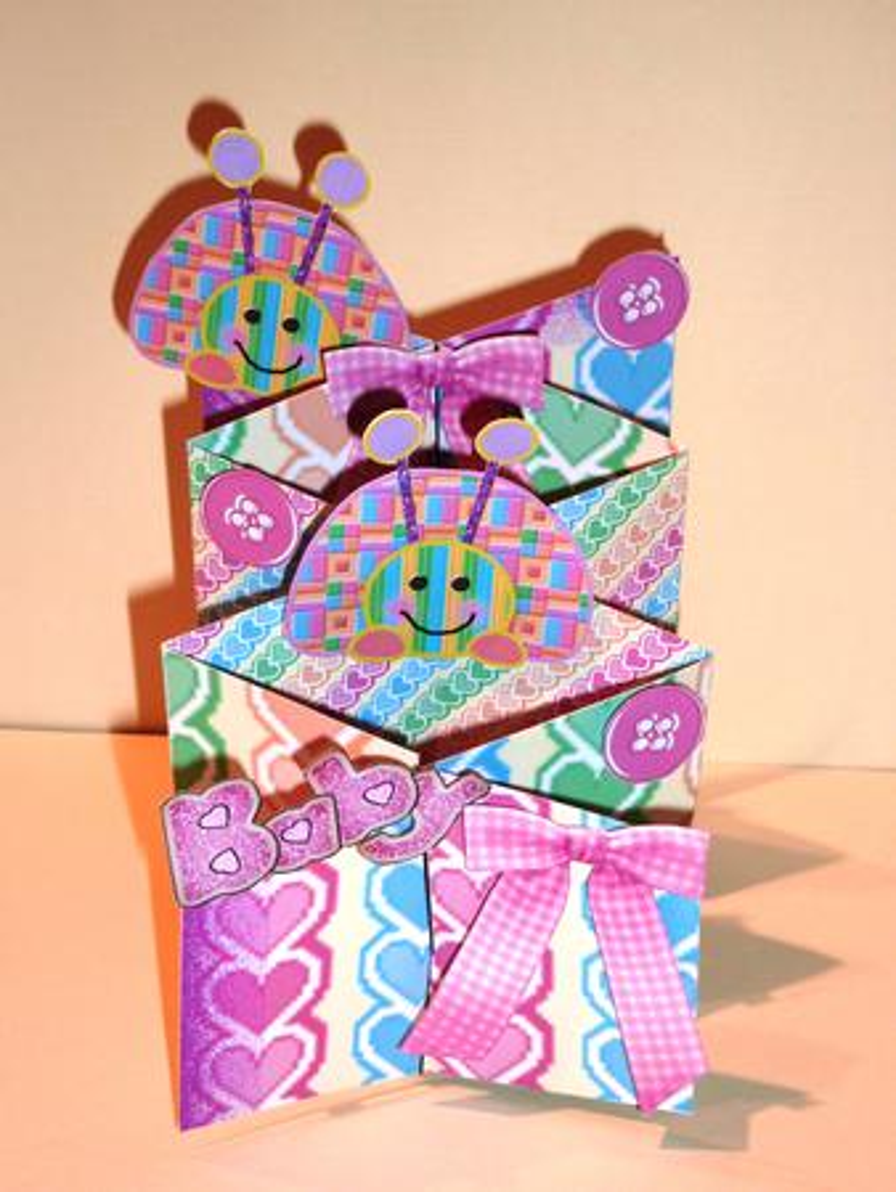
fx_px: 1896
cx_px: 448
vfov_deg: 34.9
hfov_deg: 26.6
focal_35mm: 55
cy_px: 596
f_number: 3.9
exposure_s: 1/30
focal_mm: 9.1
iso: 100
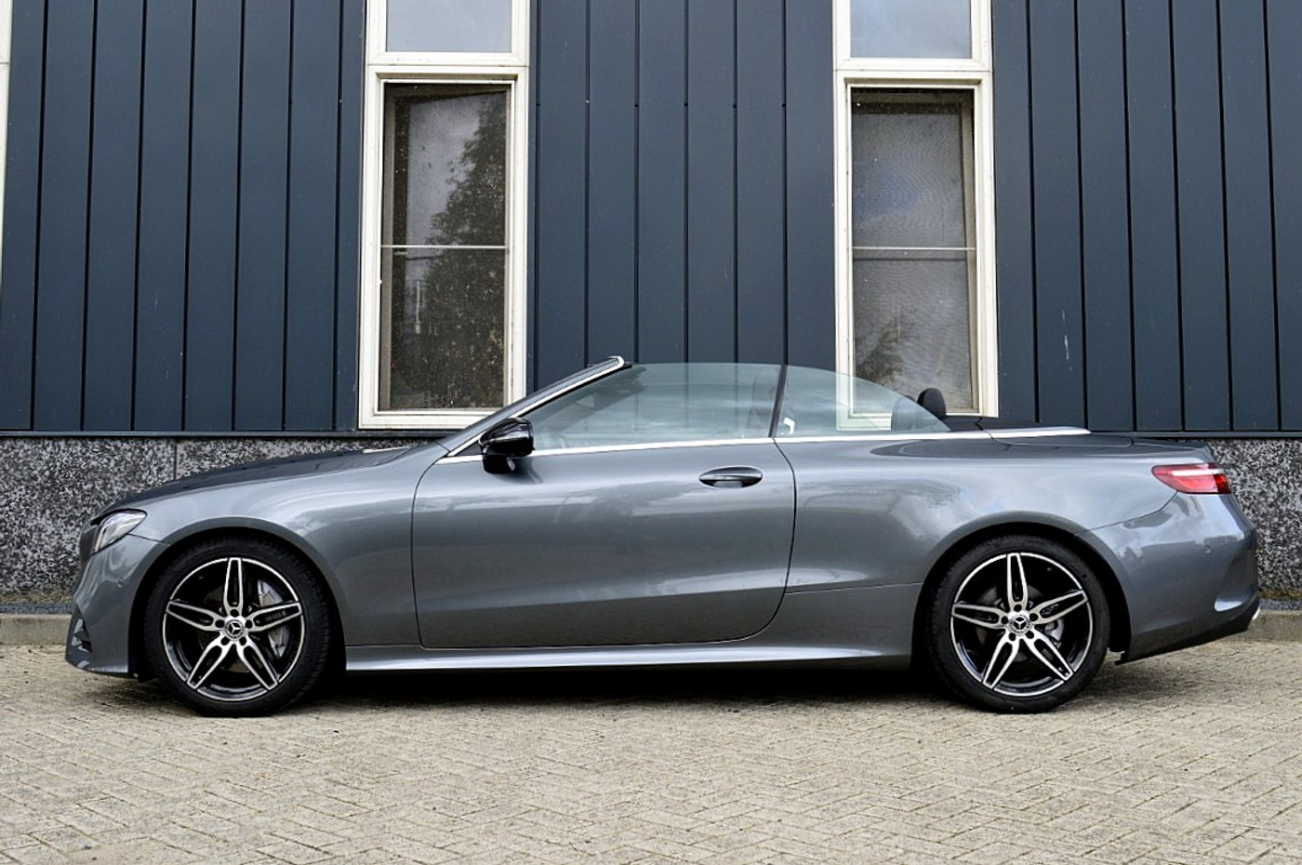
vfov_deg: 36.8
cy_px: 432
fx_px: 1300
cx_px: 651
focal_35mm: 36
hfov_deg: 53.2
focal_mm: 24
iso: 400
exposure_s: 1/80
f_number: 8
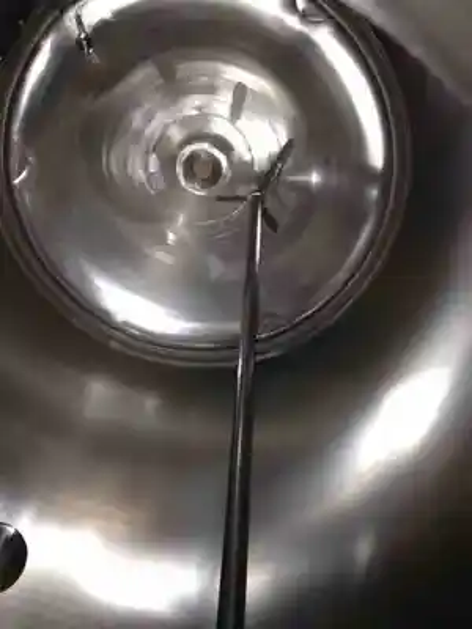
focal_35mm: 35
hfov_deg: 40.7
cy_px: 314
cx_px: 236
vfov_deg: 52.6
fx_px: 636
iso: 80
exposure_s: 1/17
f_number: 2.4
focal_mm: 4.28
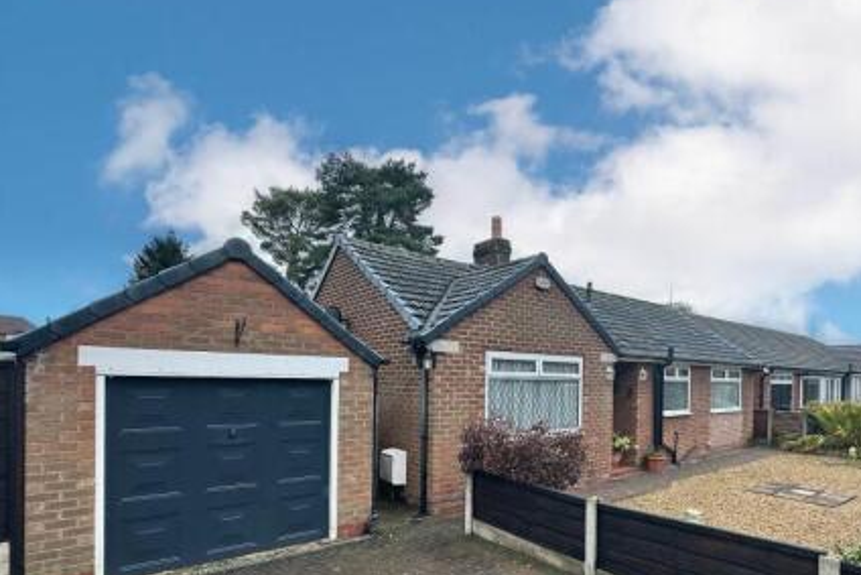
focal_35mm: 20
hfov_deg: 83.5
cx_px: 490
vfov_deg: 60.5
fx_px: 478
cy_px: 385
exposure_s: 1/530
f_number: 2.2
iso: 40
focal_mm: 2.22
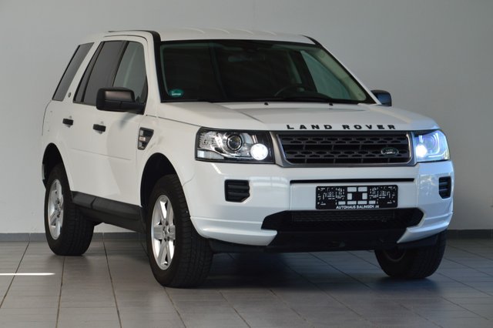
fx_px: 1642
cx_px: 246
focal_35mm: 120
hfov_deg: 17.1
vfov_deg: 11.4
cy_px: 164
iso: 400
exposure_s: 1/60
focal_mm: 80
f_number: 8
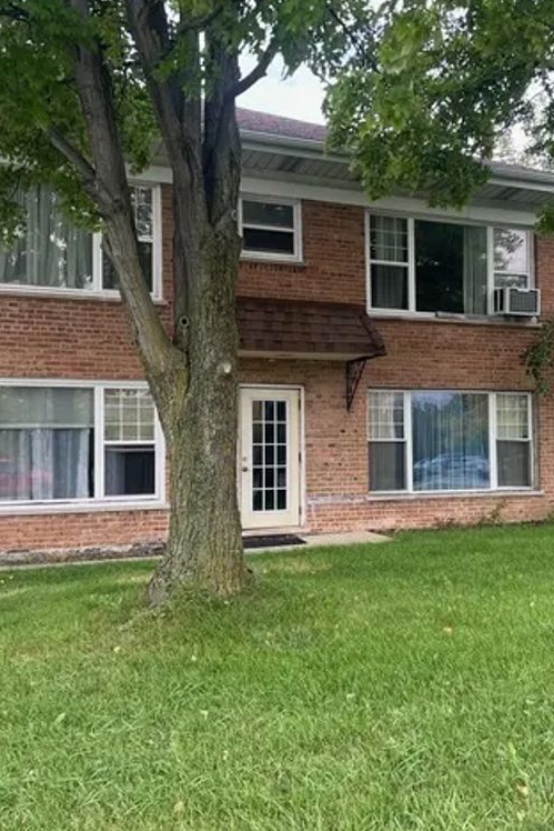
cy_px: 414
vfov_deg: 51.9
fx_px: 854
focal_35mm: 37
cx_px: 376
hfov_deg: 35.5
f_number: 1.5
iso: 50
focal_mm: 5.7
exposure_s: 1/480
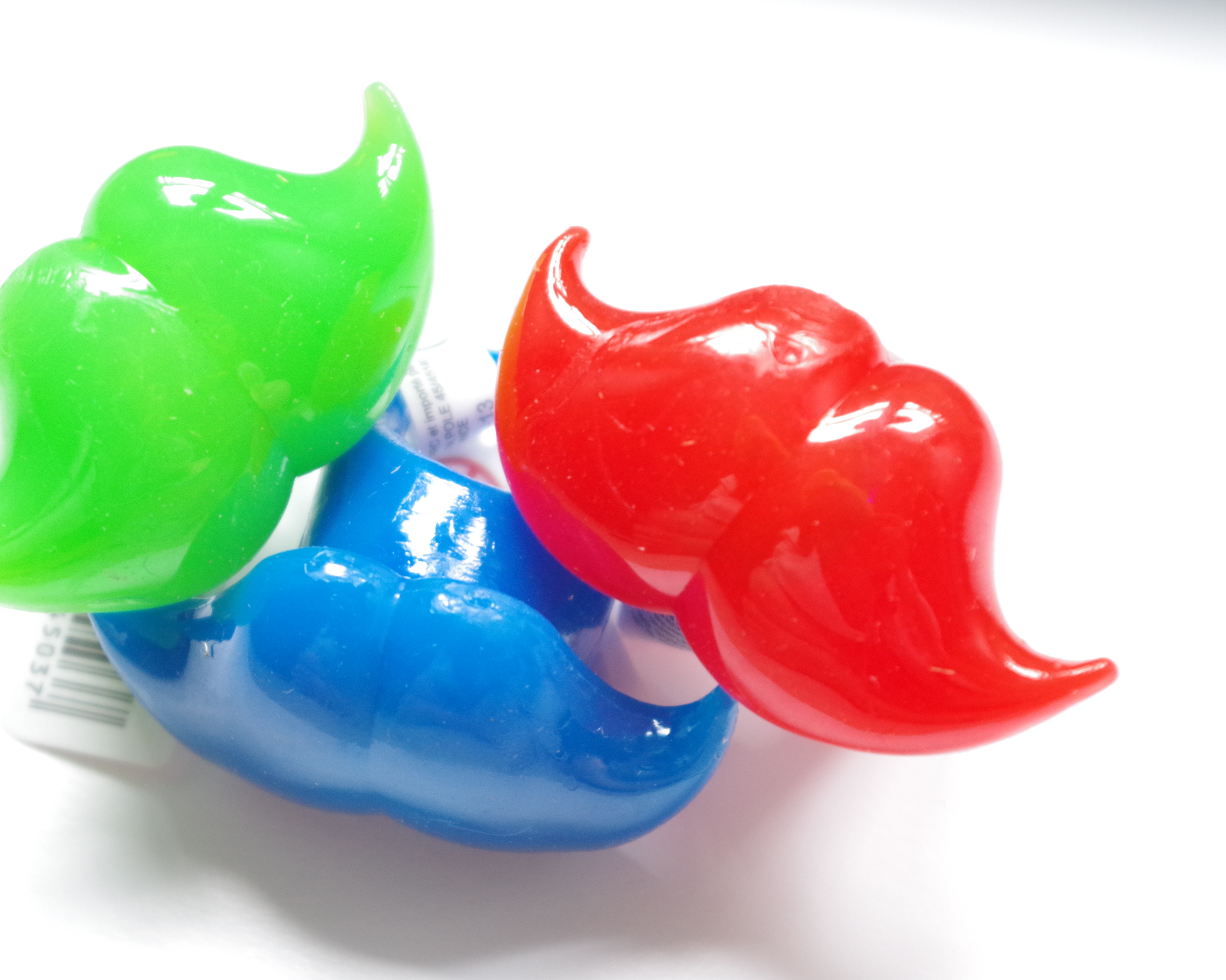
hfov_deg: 22.5
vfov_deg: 18.1
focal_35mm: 85
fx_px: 3084
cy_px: 490
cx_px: 505
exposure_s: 1/30
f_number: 5.6
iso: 800
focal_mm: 50
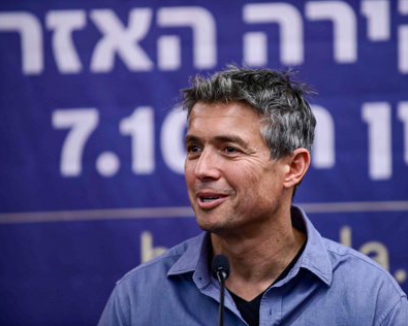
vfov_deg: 6.8
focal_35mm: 228
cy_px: 164
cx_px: 245
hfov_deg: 8.5
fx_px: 2753
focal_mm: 200
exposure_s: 1/250
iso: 2000
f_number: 3.2
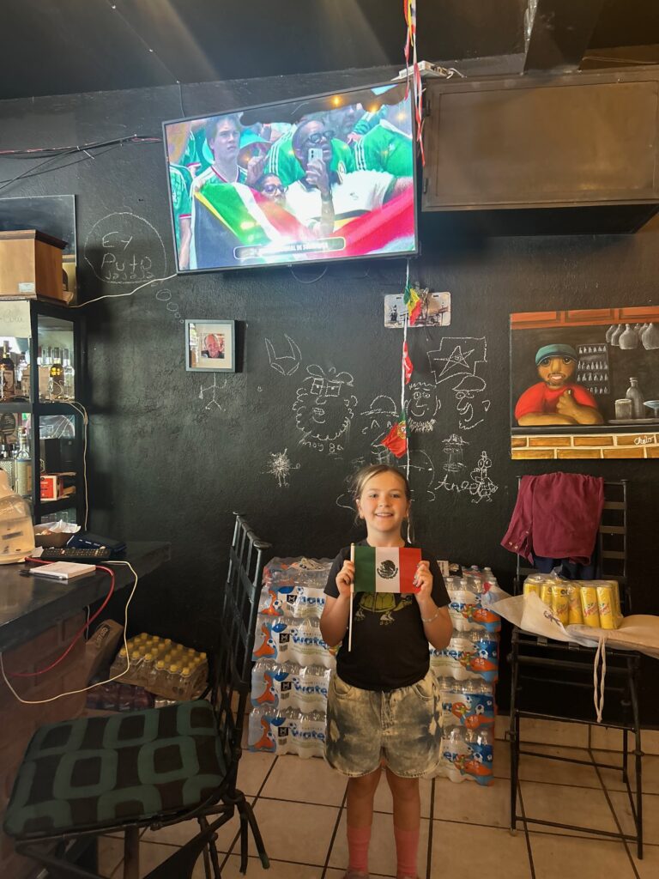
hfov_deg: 53.1
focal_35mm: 26
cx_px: 330
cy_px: 440
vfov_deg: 67.3
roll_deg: -0.9
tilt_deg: -2.4
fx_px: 660
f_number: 1.5
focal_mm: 5.7
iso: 400
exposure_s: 1/40
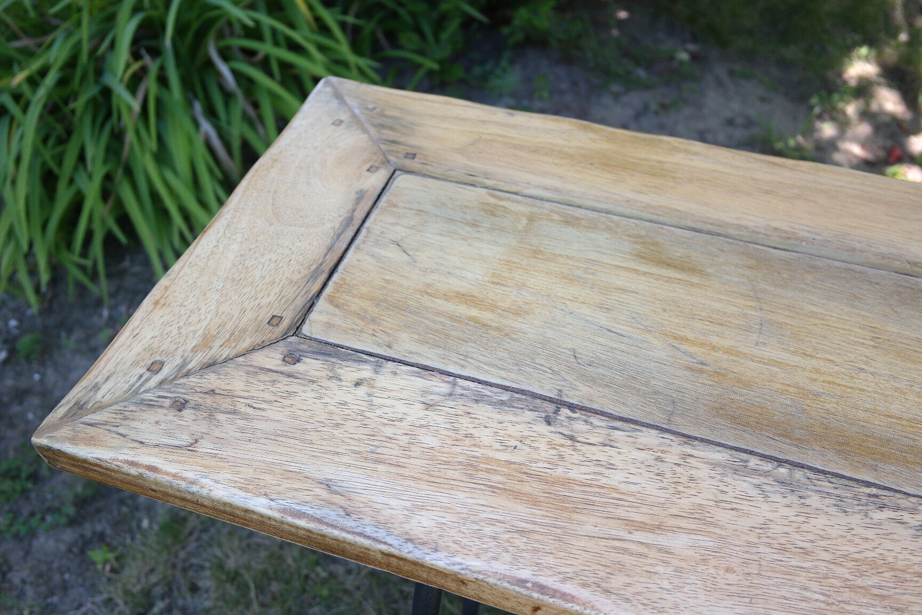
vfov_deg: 43.6
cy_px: 308
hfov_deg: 61.9
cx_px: 461
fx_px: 768
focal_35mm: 30
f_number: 3.5
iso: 100
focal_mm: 20
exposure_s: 1/80
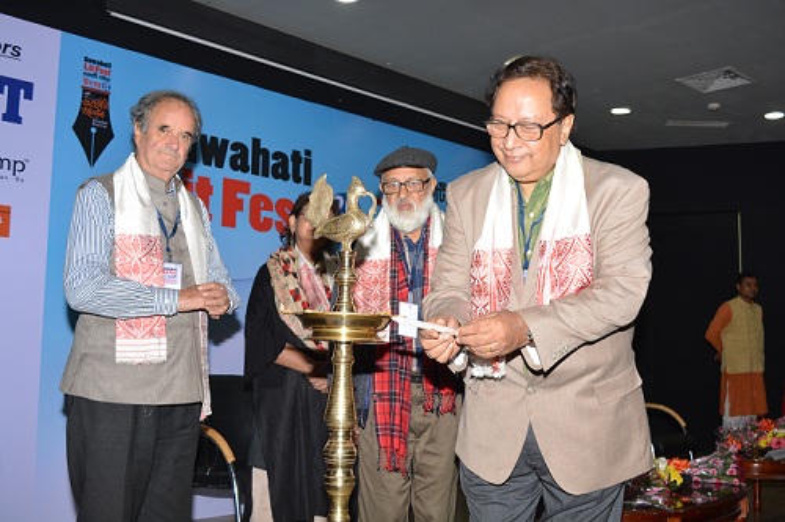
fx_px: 849
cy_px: 261
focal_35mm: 39
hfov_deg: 49.6
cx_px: 392
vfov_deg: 34.1
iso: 400
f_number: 6.3
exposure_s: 1/80
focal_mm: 26
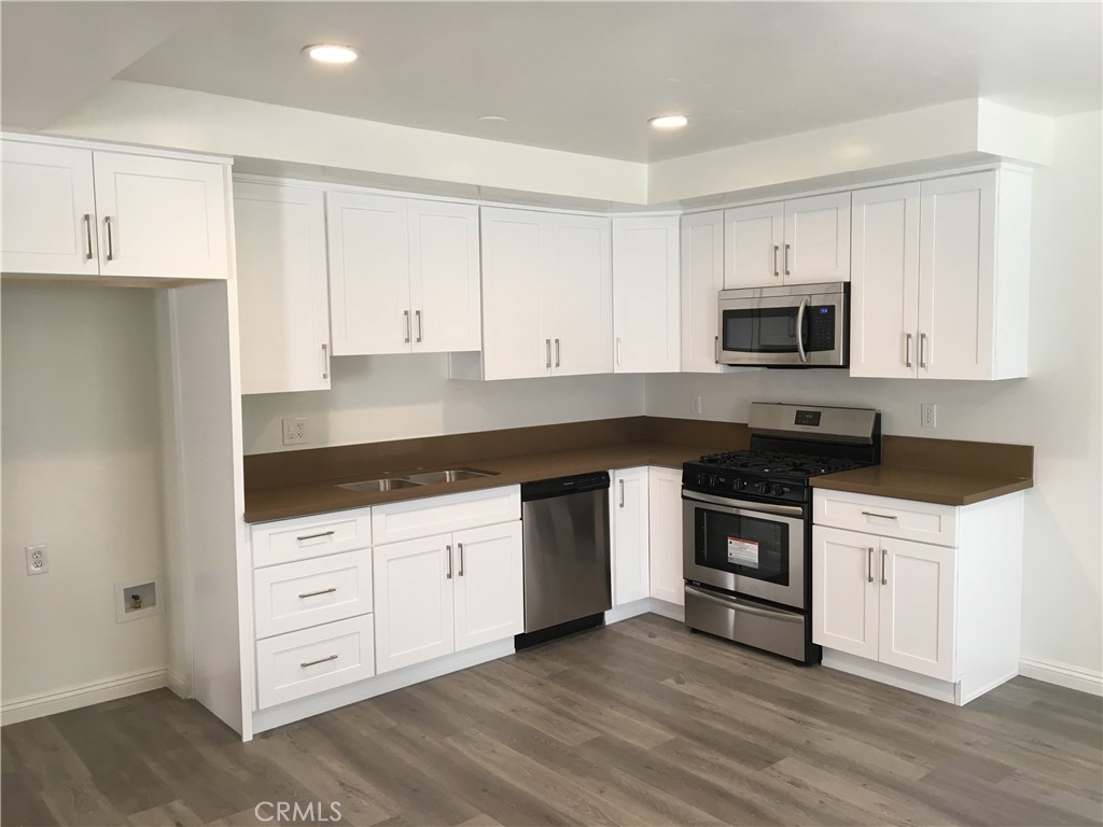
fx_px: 924
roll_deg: +0.4
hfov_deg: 61.7
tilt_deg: -3.9
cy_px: 414
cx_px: 552
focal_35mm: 29
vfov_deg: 48.2
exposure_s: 1/30
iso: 50
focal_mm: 4.15
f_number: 2.2
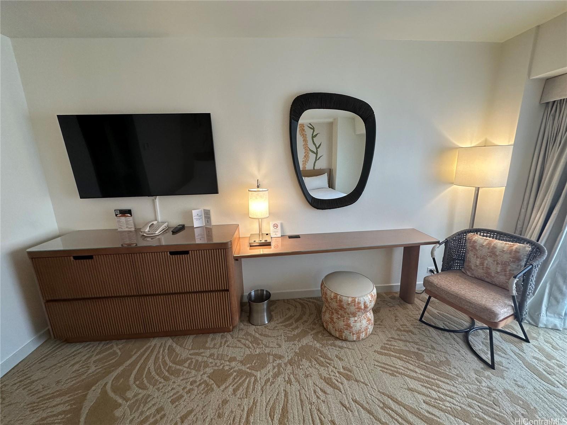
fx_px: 229
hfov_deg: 102.1
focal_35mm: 14
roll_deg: +1.3
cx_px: 284
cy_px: 212
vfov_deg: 85.7
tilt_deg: -12.6
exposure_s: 1/120
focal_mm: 2.22
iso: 160
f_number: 2.2
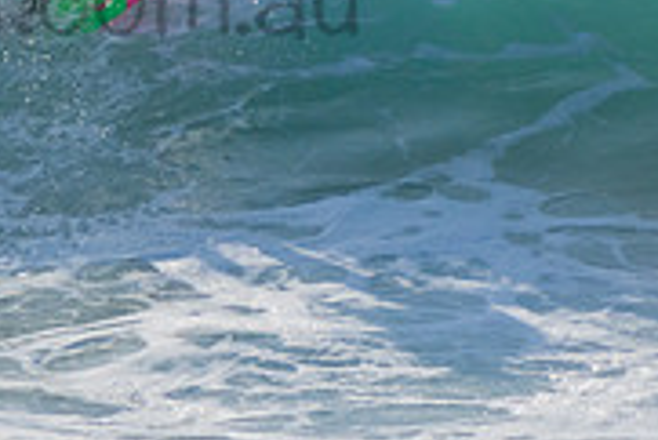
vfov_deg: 0.7
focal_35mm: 1924
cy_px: -49
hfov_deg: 1.1
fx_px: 35194
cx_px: -25
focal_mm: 400
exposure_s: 1/2000
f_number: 5.6
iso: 180
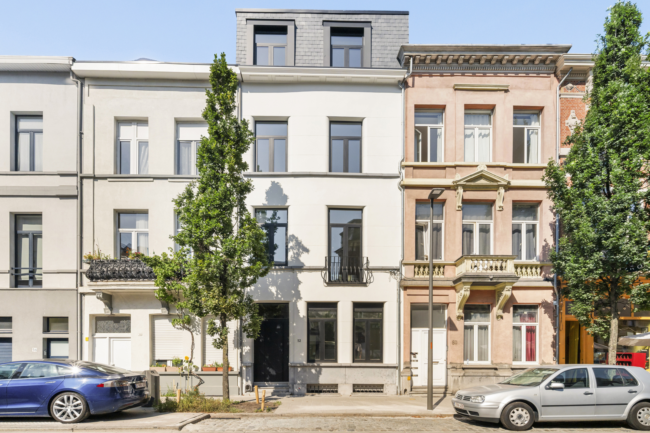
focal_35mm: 17
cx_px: 325
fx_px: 307
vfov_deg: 70.4
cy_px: 216
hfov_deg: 93.3
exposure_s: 1/1000
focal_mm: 17
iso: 250
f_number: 11
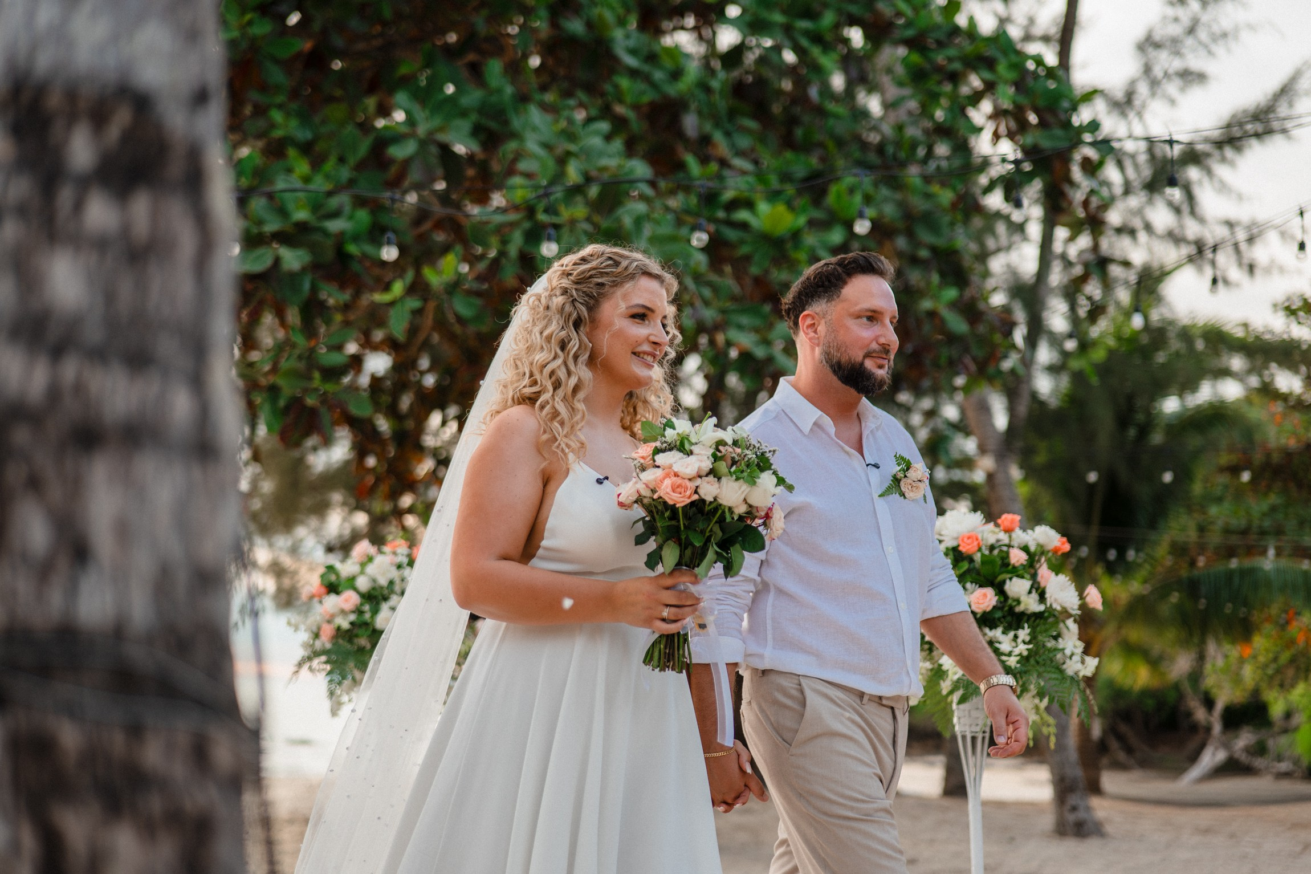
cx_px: 656
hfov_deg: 38.6
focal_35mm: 51
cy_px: 437
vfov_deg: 26.3
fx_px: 1874
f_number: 2
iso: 100
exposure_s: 1/400
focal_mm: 50
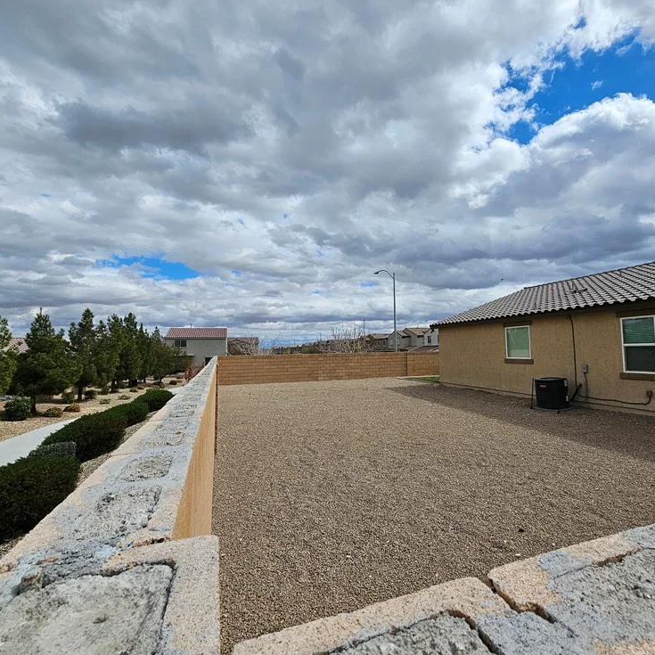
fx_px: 343
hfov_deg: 87.1
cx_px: 365
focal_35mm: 16
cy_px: 323
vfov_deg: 87.4
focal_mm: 2.2
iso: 50
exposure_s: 1/5758
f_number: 2.2
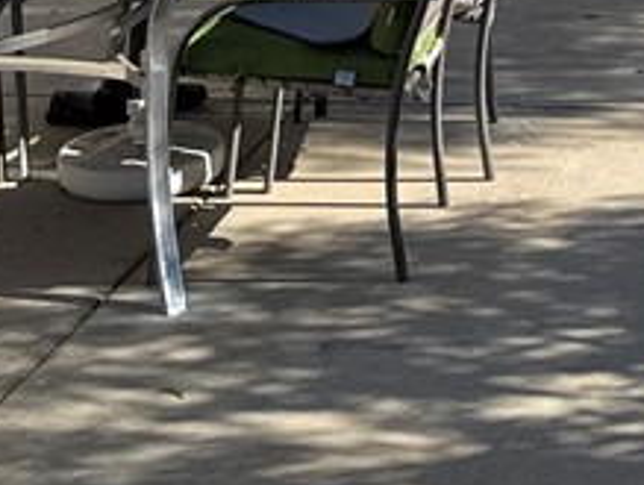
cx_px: 779
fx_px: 2087
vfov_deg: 11.5
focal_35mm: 112
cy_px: -585
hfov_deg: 16.8
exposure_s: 1/4049
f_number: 1.78
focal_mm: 6.76
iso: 80
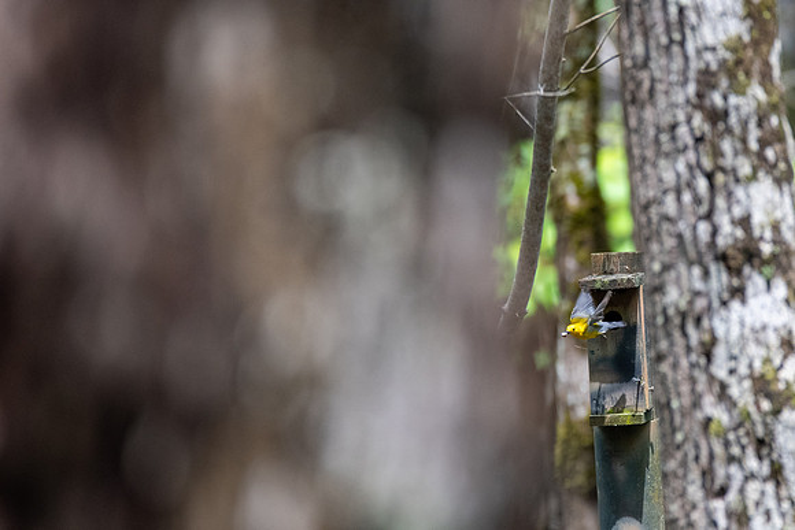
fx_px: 20287
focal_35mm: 918
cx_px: 608
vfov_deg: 1.5
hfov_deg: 2.2
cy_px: 282
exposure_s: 1/1250
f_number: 6.3
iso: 1250
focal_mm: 600
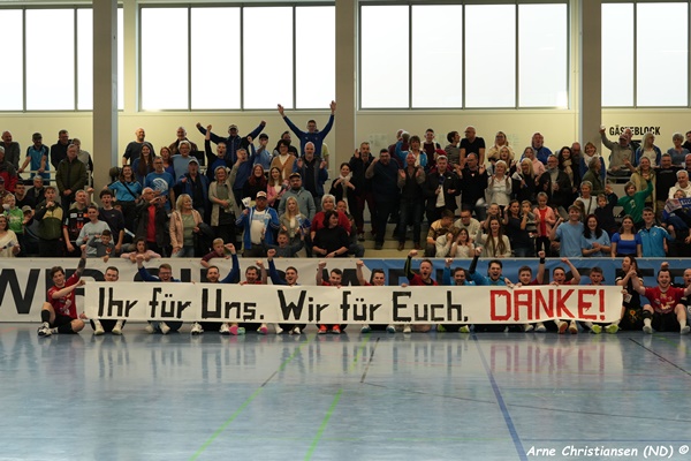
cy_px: 230
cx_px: 346
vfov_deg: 19.5
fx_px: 1344
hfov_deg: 28.8
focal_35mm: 70
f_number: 10
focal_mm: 70
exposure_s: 1/80
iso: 3200
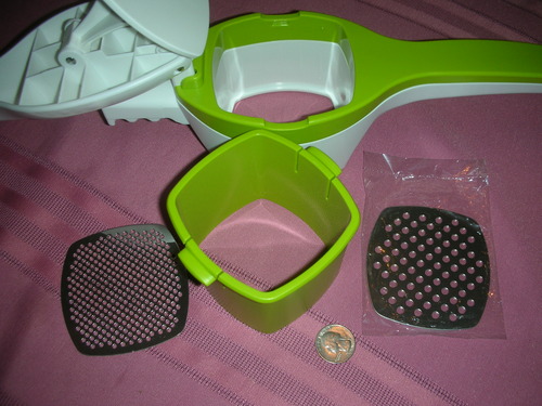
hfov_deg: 52.6
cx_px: 271
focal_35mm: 35
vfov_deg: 40.7
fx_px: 548
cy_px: 203
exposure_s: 1/60.1
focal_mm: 5.8
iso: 50
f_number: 3
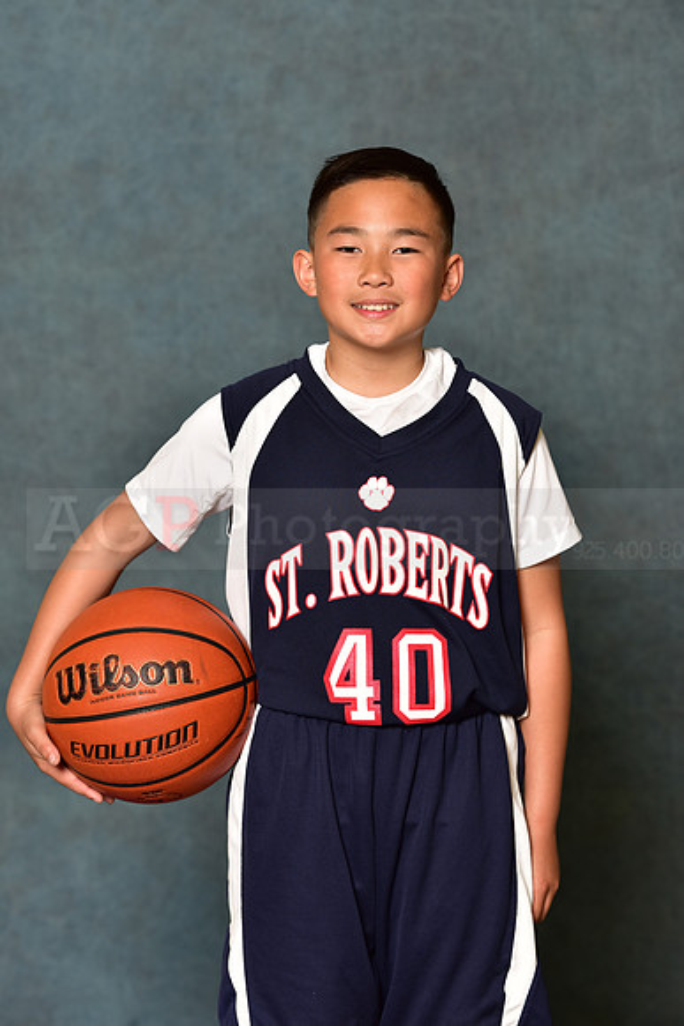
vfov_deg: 18.3
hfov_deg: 12.2
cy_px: 513
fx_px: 3190
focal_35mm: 112
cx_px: 342
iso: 320
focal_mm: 112
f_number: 4.5
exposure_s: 1/200
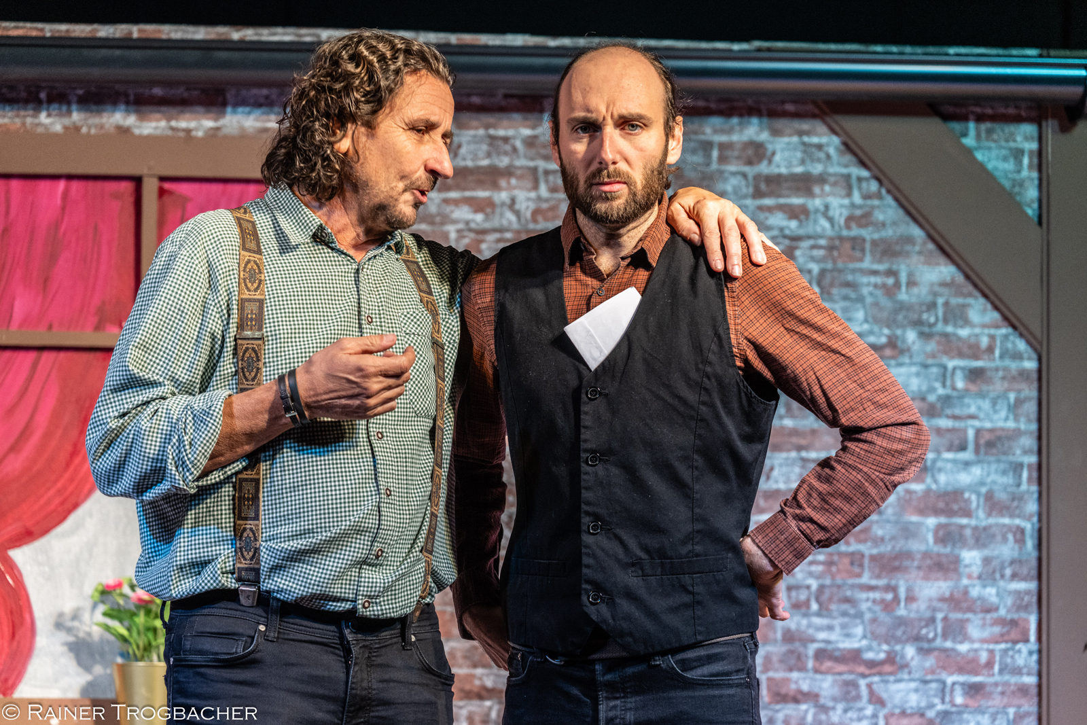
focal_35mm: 210
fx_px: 6341
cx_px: 544
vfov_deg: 6.5
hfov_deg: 9.8
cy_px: 362
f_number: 5
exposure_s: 1/125
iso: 1250
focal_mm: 210
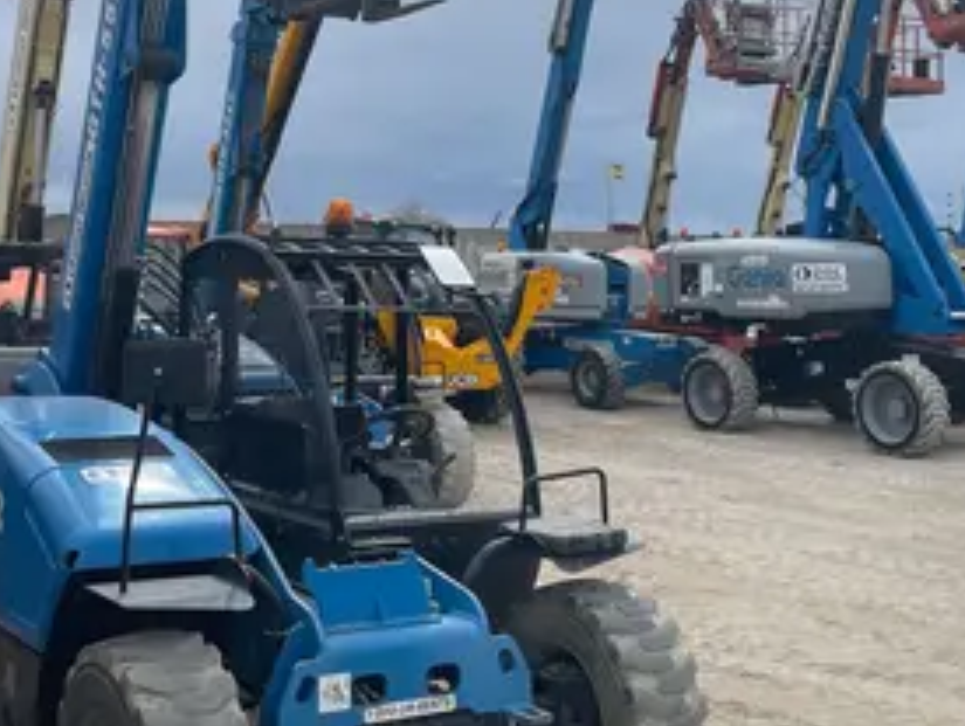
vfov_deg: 27.4
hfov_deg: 36.7
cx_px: 397
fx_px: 1452
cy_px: 117
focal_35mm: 52
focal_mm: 4.2
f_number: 1.6
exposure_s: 1/3300
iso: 32
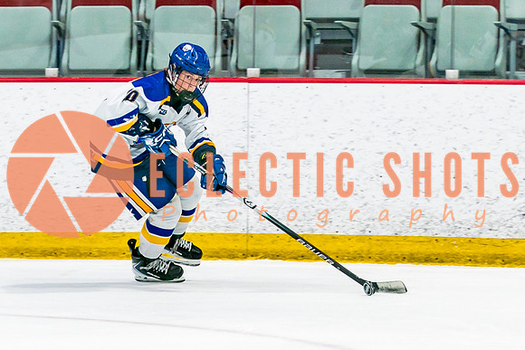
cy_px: 260
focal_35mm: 343
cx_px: 173
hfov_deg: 6.0
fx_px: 5003
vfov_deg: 4.0
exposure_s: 1/640
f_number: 3.2
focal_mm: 105
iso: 400
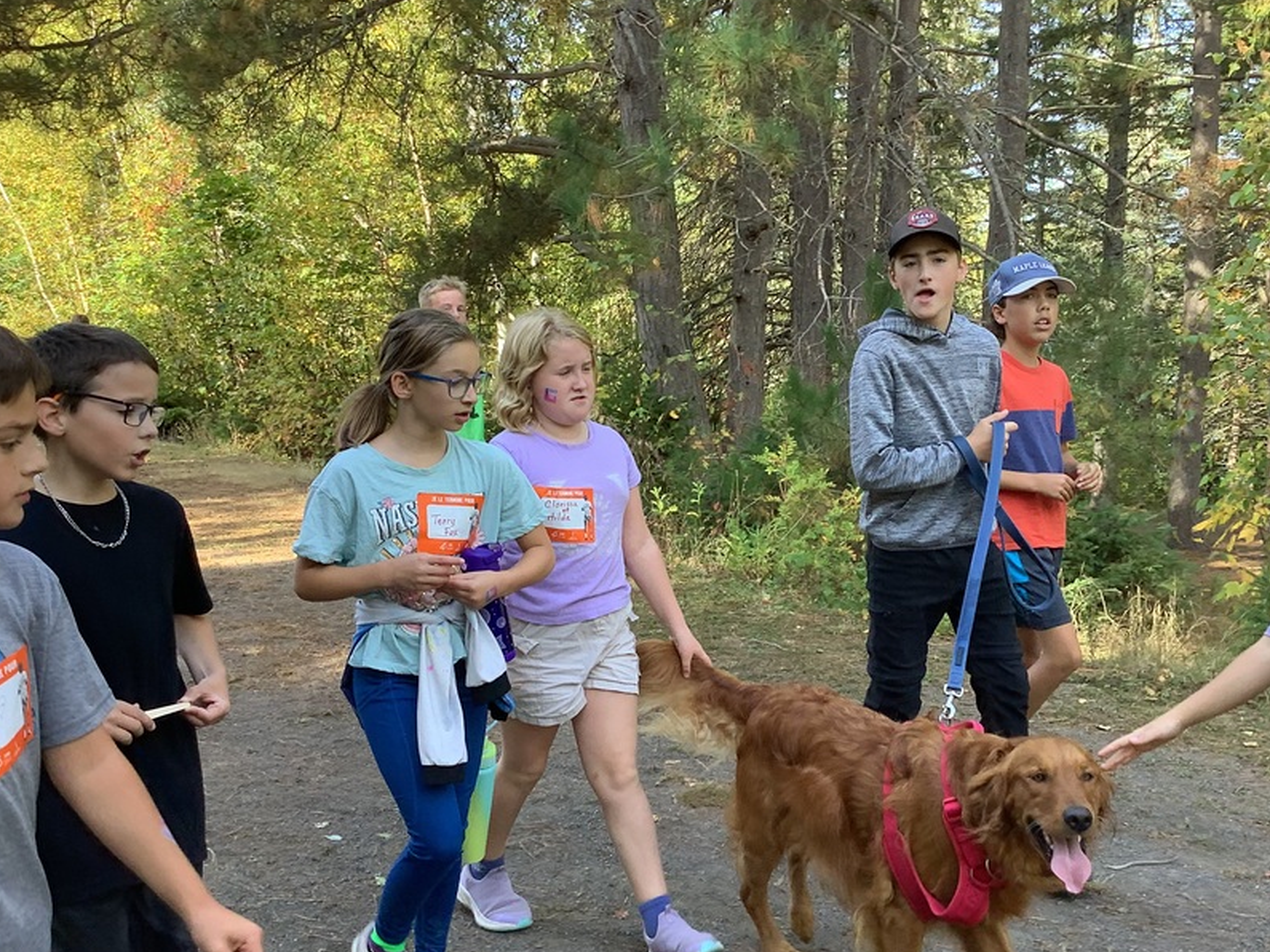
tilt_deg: -10.6
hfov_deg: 47.8
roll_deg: +1.6
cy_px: 524
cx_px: 692
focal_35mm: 39
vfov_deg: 36.8
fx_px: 1431
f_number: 2.4
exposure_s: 1/120
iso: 40
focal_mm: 3.3
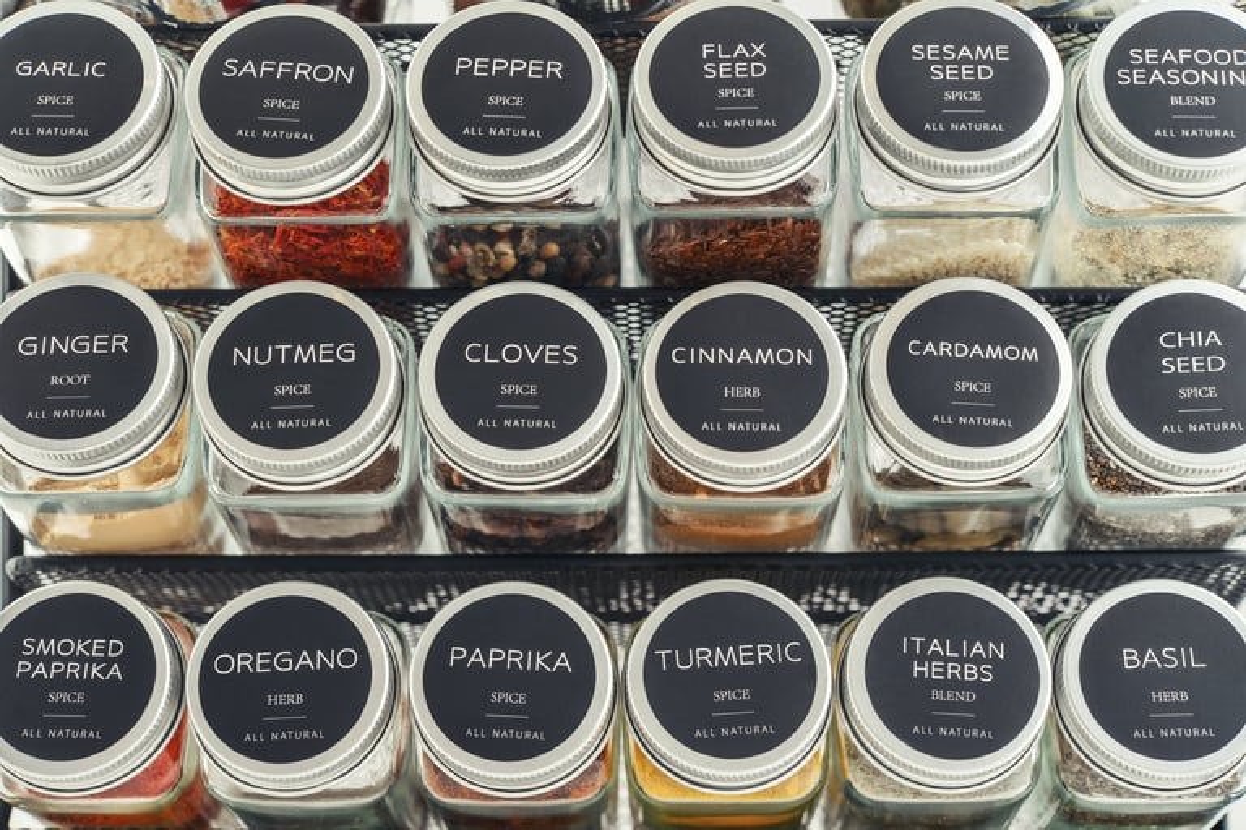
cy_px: 415
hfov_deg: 33.4
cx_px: 623
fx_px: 2077
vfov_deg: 22.6
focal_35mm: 60
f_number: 6.3
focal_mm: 60
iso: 160
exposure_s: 1/160
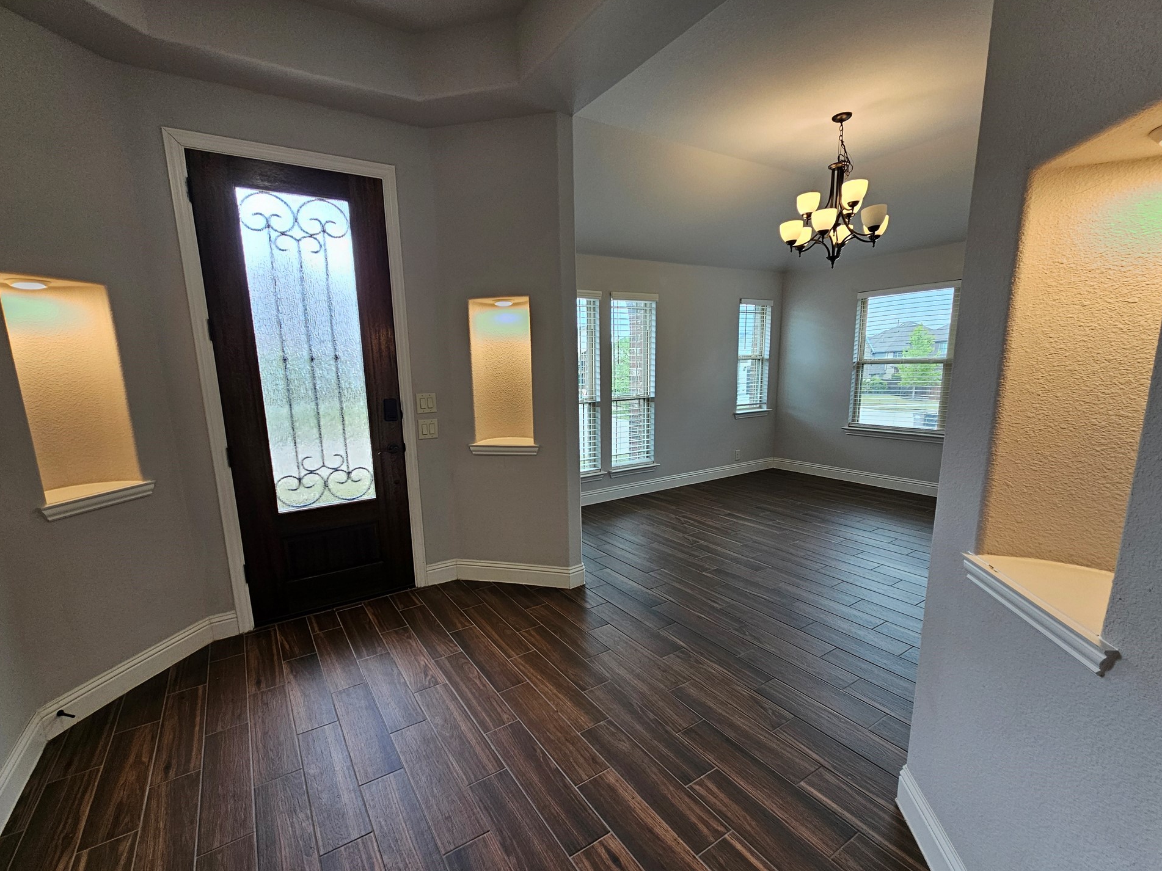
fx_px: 470
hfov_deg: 101.9
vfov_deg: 85.6
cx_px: 542
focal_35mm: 14
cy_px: 461
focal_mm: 2.2
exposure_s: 1/120
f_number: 2.2
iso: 64
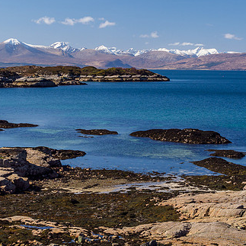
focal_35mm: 92
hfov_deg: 18.9
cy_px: 113
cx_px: 138
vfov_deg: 18.9
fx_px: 740
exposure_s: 1/100
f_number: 7.1
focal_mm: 27
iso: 200
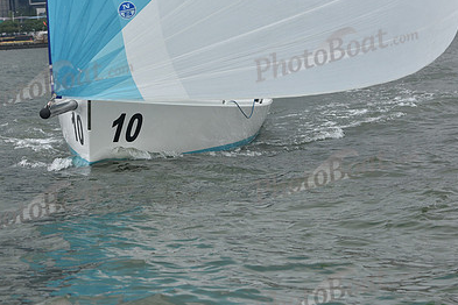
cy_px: 129
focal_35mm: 127
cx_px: 195
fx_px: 1616
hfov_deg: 16.1
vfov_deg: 10.8
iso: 400
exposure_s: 1/800
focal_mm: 86
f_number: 8
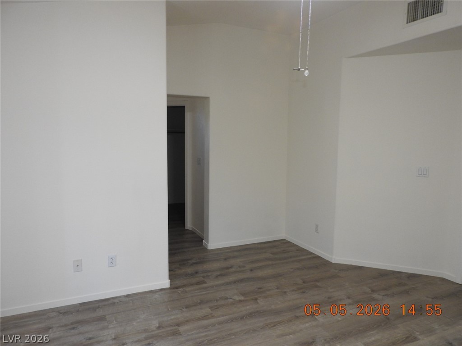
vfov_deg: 56.8
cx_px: 231
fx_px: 320
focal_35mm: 24
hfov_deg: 71.6
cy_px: 173
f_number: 3.3
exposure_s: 1/30
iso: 200
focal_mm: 4.3
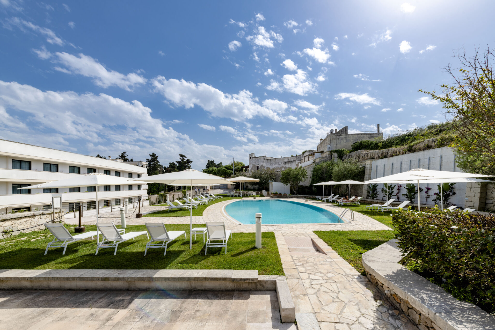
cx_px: 248
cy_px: 165
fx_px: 192
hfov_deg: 104.3
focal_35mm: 14
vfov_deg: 81.2
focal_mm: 14
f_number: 13
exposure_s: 1/125
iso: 80
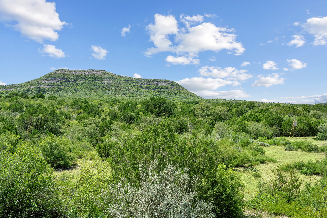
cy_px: 109
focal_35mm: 40
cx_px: 164
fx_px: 363
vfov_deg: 33.4
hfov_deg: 48.5
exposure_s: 1/100
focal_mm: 40
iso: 80
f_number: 11
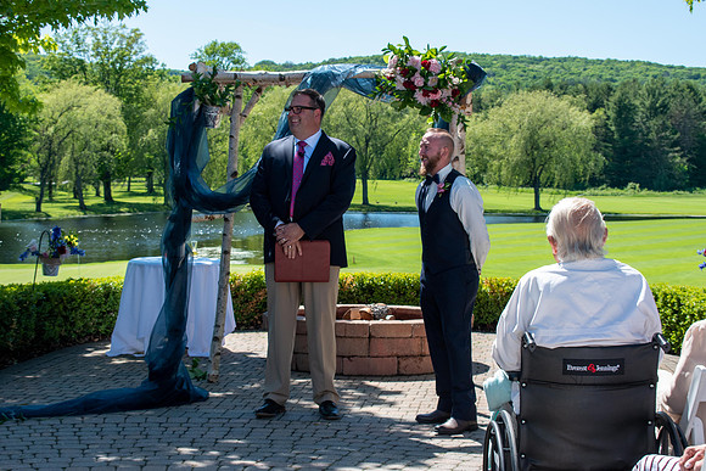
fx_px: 1177
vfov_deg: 22.6
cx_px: 353
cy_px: 236
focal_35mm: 60
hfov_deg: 33.4
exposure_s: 1/320
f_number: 9
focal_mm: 40
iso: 200
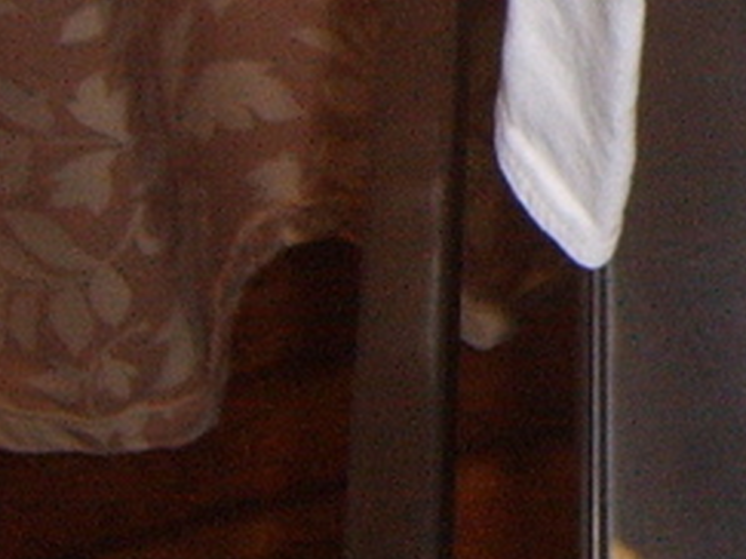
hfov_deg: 11.7
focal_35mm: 156
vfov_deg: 9.2
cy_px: -341
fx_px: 3360
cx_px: 1369
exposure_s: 1/30
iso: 141
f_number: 2.9
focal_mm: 6.2
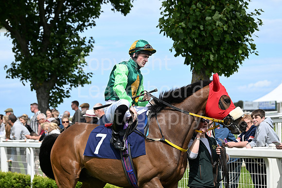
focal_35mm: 120
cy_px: 94
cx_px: 141
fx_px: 940
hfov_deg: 17.1
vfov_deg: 11.4
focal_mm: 120
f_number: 5.6
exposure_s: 1/2000
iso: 400
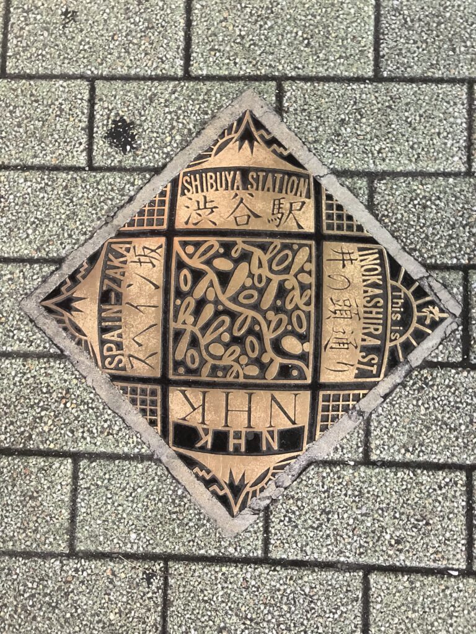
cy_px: 317
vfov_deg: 63.4
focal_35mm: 28
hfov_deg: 49.7
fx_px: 513
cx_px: 238
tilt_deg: -85.3
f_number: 1.8
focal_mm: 3.99
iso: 640
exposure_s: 1/27
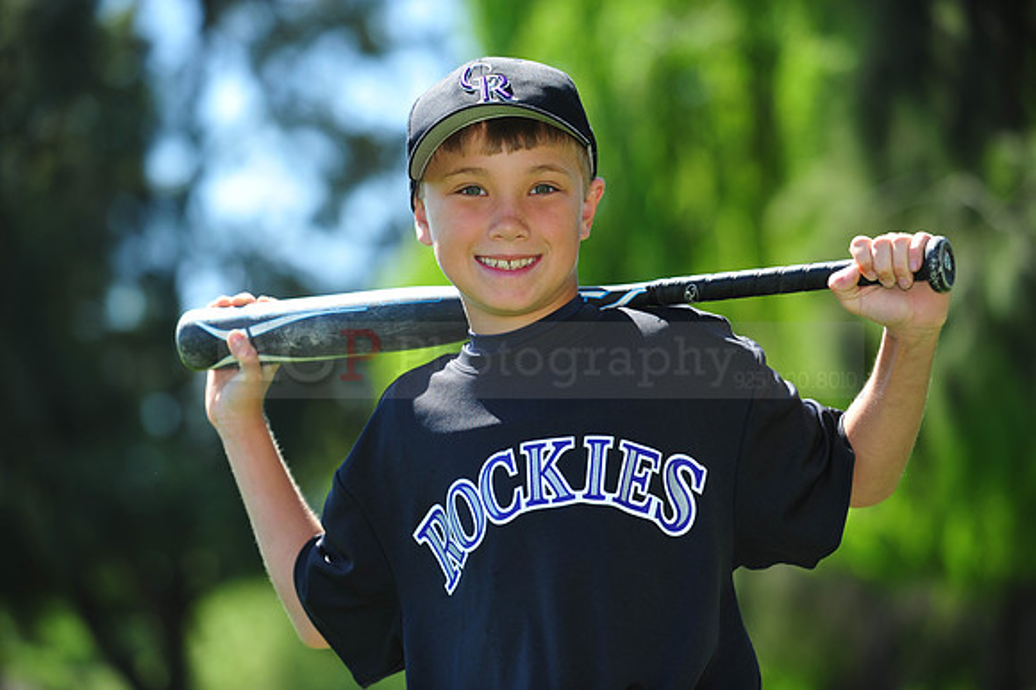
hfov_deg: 15.8
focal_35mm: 130
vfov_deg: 10.5
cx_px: 518
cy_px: 345
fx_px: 3739
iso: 200
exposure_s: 1/640
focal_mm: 130
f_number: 4
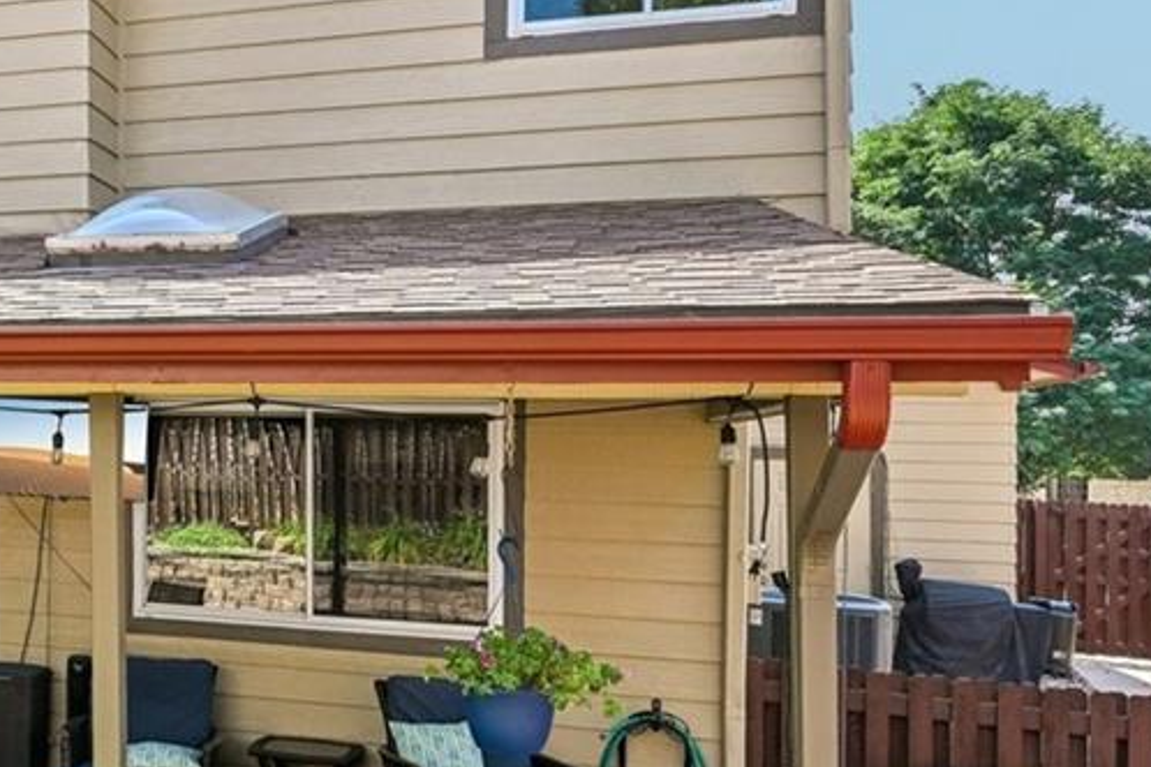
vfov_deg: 29.6
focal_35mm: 45
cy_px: 245
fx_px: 1439
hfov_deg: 34.2
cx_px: -259
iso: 64
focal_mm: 14
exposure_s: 1/30
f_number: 10
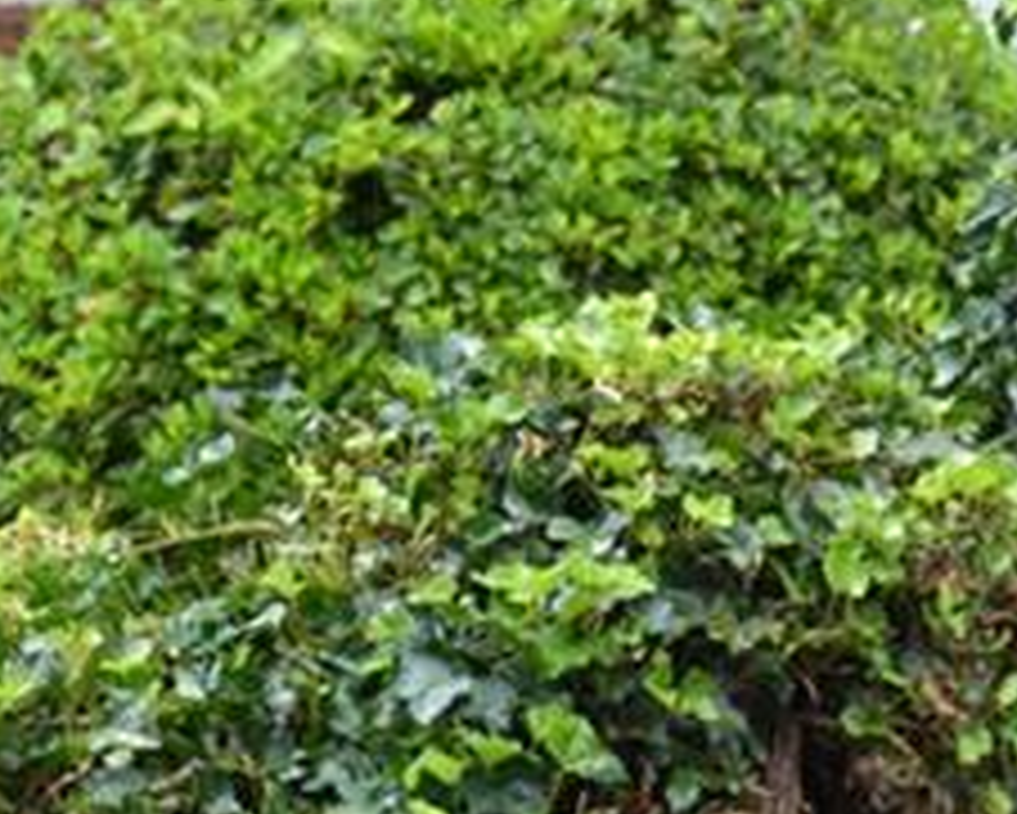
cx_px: 450
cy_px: 994
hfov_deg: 6.7
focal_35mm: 287
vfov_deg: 5.4
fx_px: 8646
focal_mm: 45
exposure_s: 1/125
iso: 220
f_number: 5.6
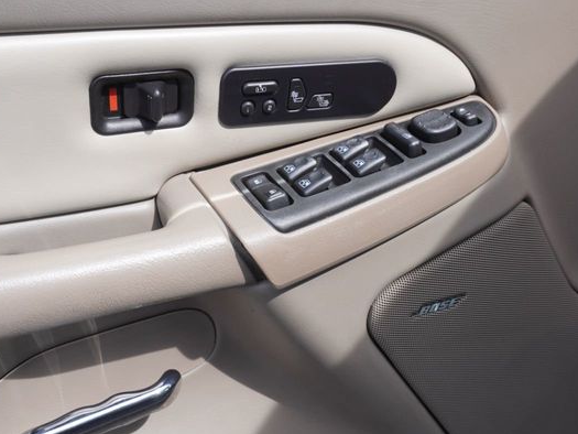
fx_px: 752
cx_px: 302
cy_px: 286
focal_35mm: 45
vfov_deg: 32.0
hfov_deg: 42.1
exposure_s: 1/160
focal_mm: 16
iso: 100
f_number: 6.3
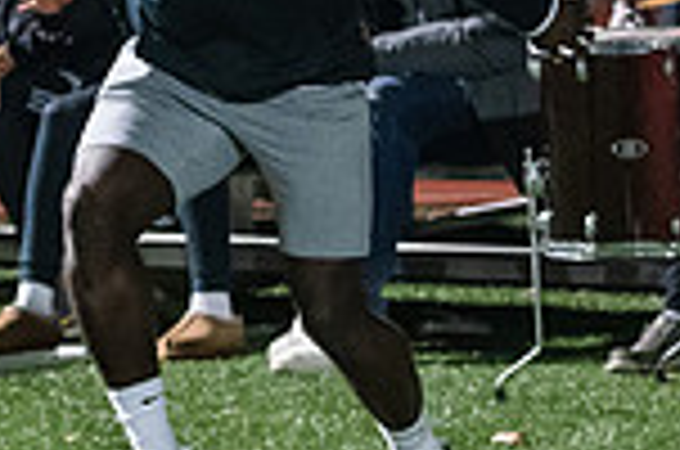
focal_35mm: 289
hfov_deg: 7.1
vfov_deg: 4.7
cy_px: -155
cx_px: 45
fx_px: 5447
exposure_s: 1/400
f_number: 2.8
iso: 8000
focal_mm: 75
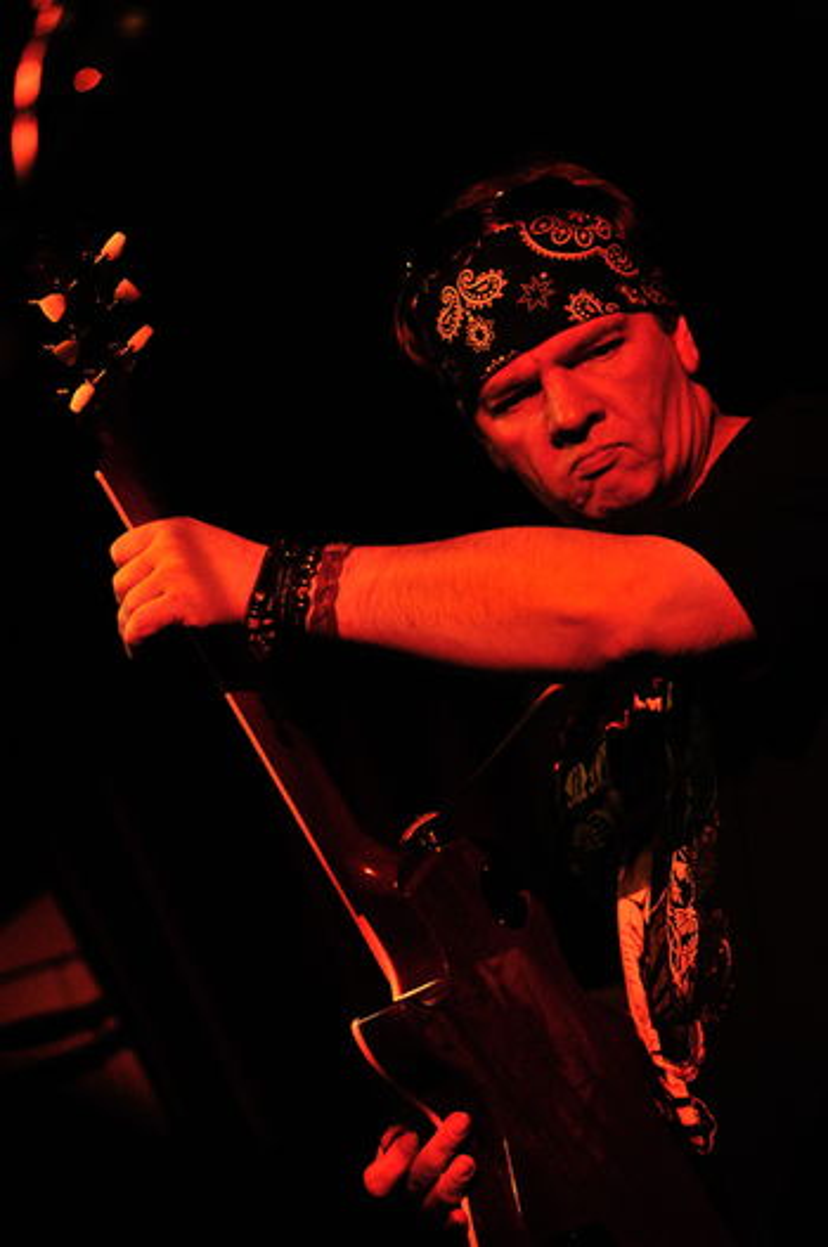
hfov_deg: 7.4
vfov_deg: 11.1
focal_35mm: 185
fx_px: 6399
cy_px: 624
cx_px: 414
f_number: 4
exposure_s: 1/500
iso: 1000
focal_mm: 185
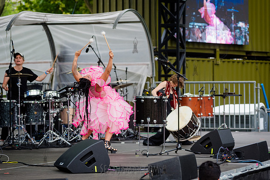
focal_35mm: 131
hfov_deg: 15.7
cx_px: 135
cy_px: 90
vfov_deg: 10.5
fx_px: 980
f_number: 4
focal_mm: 125
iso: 1000
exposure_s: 1/320
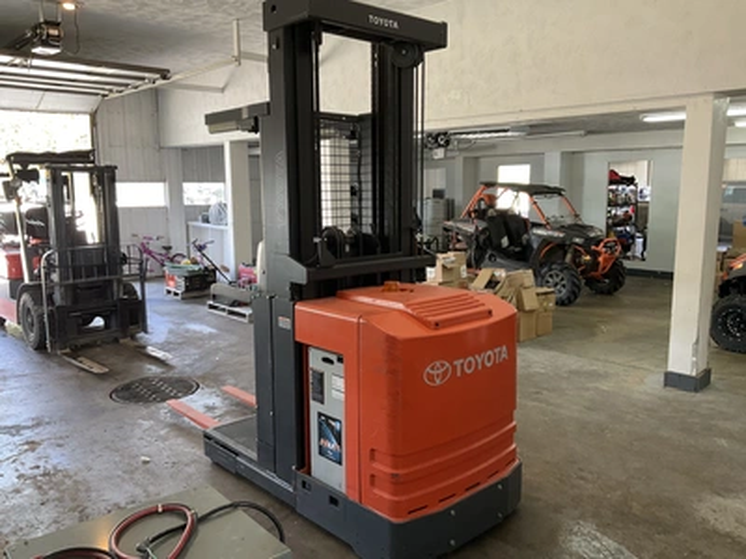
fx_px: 625
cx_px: 373
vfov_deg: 48.2
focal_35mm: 29
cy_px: 280
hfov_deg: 61.7
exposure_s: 1/60
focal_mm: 3
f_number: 1.8
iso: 50
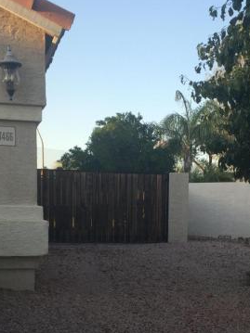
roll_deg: -0.3
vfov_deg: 30.3
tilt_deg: -6.0
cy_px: 278
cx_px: 160
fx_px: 597
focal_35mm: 62
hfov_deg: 23.6
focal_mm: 4.15
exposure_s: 1/257
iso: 32
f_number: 2.2
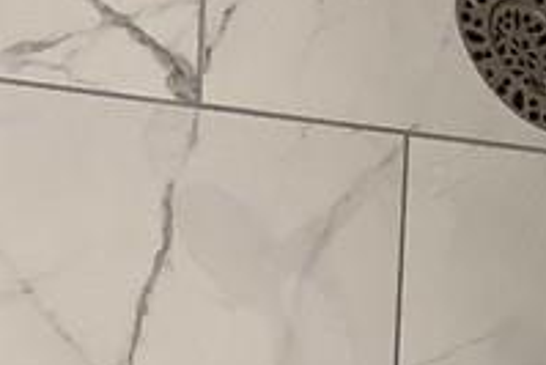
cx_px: 38
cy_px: 952
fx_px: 2519
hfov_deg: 12.3
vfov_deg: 7.6
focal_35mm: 166
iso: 50
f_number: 2.4
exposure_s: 1/50
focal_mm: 3.3
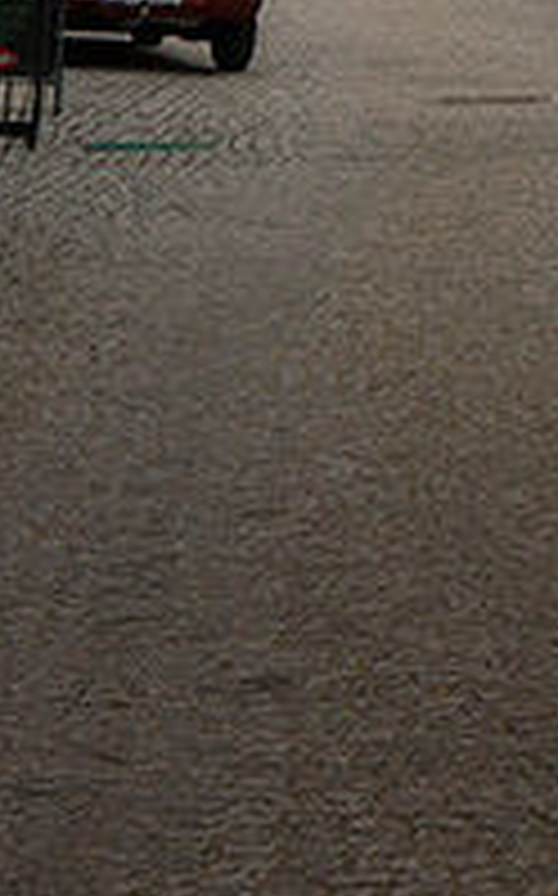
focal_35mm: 215
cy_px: -324
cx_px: 810
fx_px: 5243
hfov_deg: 6.0
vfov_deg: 9.6
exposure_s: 1/80
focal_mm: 35
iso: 250
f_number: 13
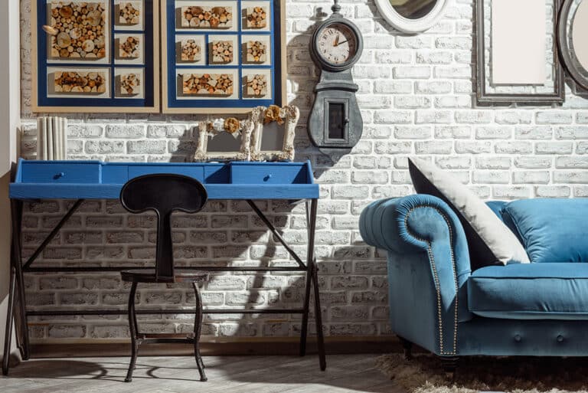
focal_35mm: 50
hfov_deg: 39.6
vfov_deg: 27.0
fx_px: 817
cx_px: 294
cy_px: 196
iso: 100
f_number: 5.6
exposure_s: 1/200
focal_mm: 50
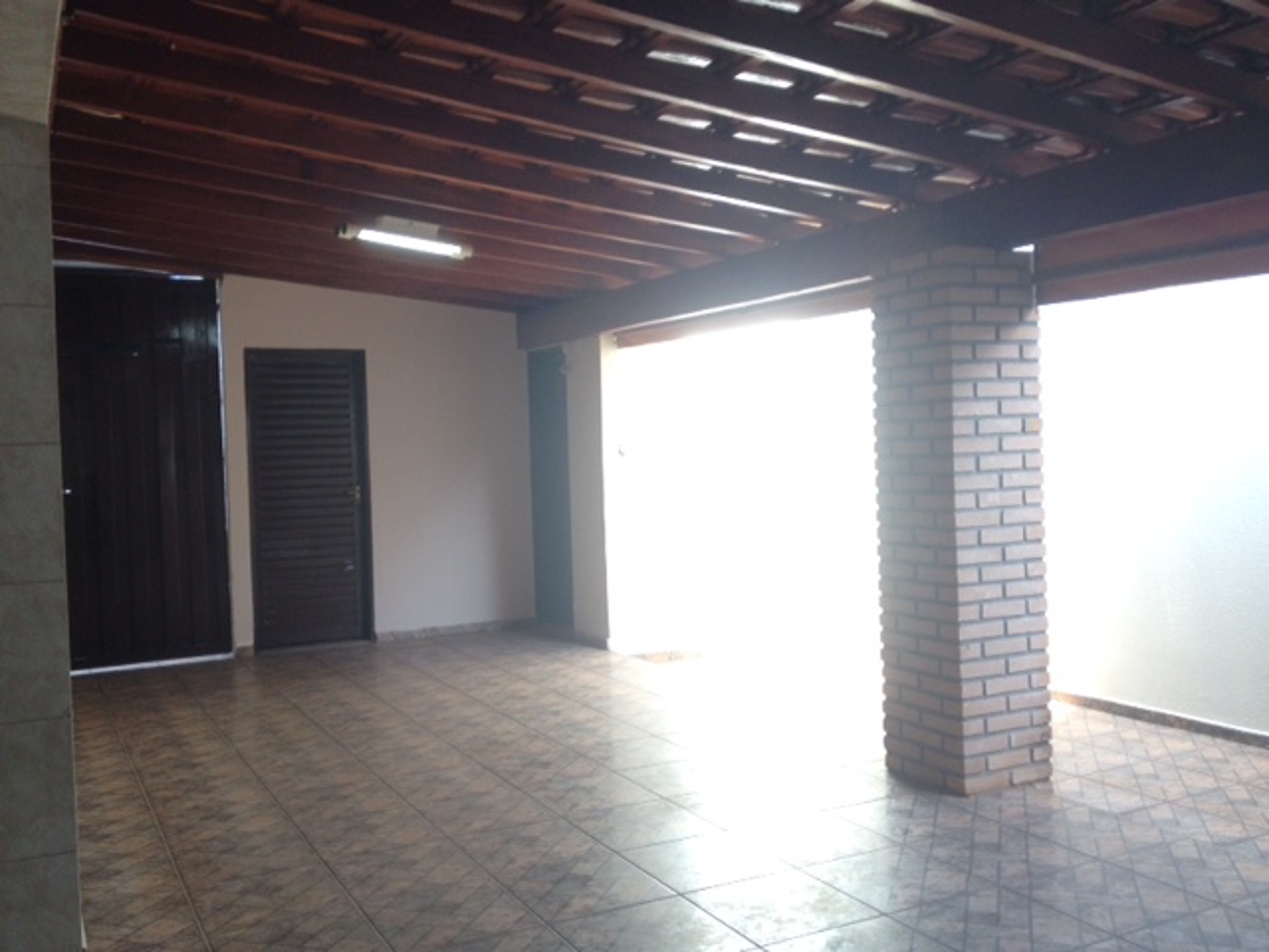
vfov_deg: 40.7
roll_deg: +1.5
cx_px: 634
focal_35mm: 35
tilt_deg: -4.3
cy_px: 476
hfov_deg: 52.6
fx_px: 1283
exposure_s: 1/120
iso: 80
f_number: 2.4
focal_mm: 4.28
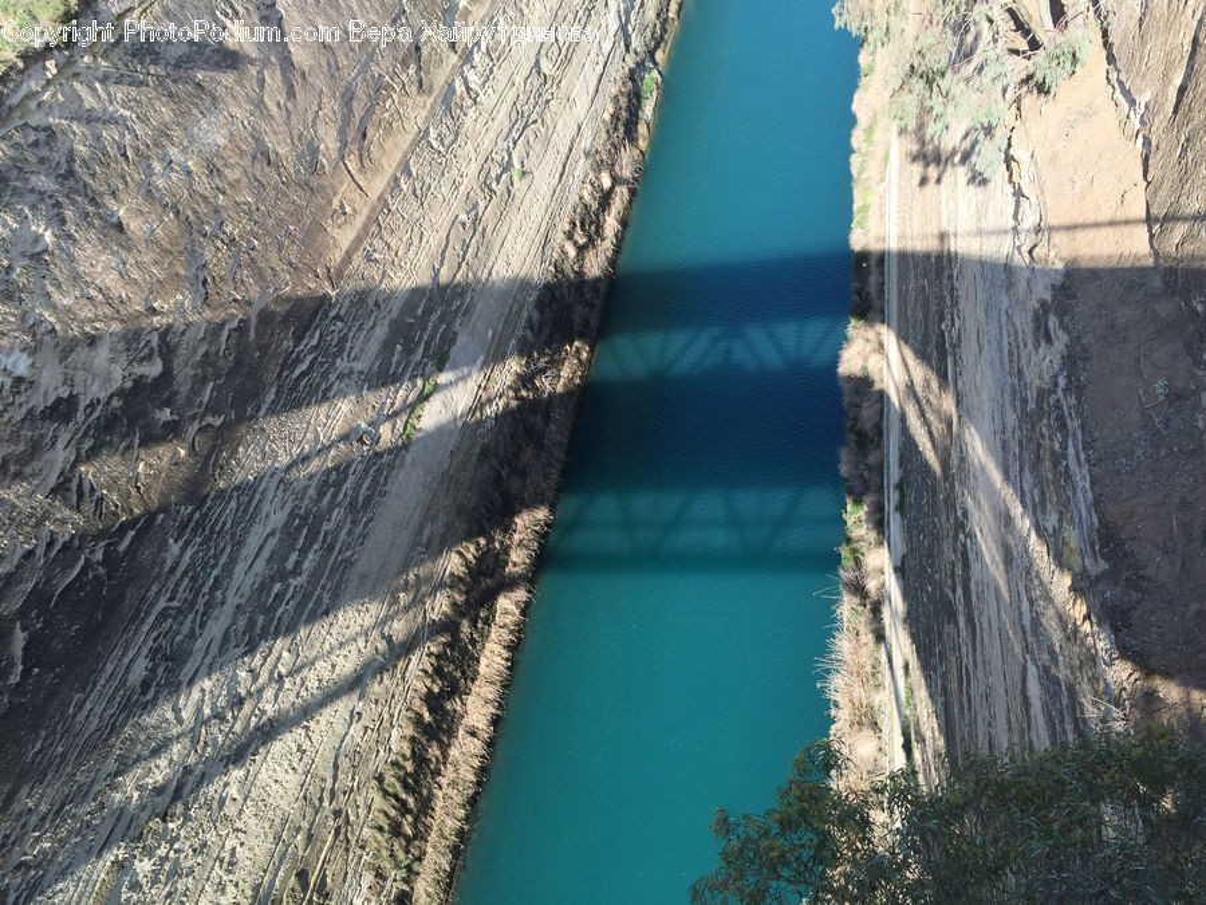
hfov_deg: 61.7
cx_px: 603
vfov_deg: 48.2
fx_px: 1010
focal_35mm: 29
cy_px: 452
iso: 32
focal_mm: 4.15
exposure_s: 1/608
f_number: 2.2
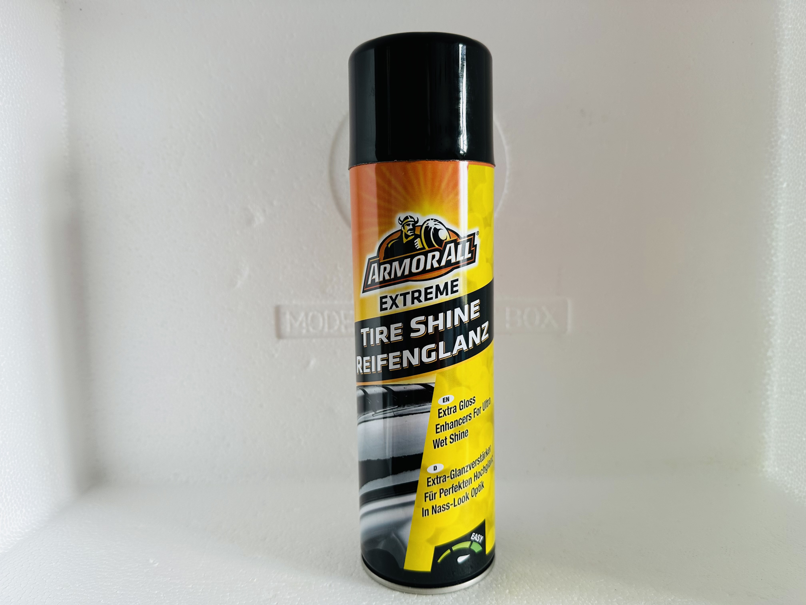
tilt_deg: -7.8
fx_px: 559
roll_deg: +0.8
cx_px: 403
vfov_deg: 56.8
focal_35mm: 24
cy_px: 302
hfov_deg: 71.6
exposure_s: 1/121
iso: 100
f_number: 1.78
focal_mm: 6.86
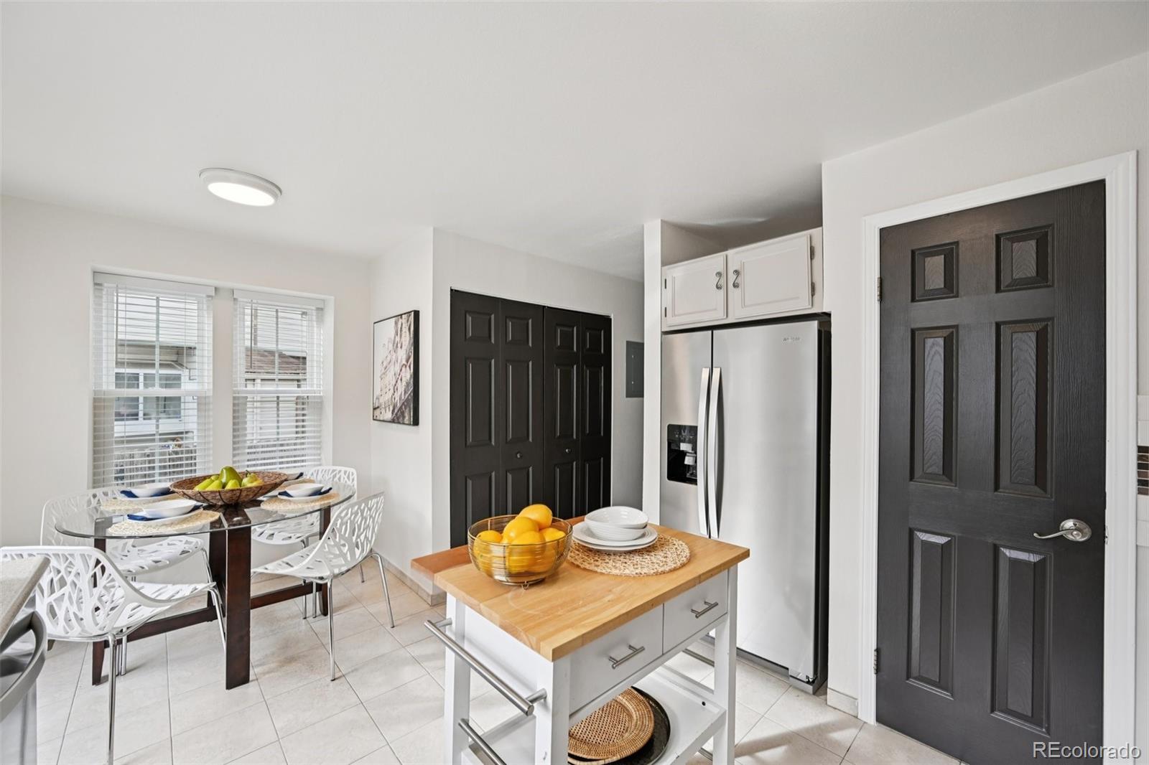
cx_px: 574
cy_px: 382
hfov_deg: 104.3
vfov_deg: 81.2
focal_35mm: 14
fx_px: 447
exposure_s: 1/15
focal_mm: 14
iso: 110
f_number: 8
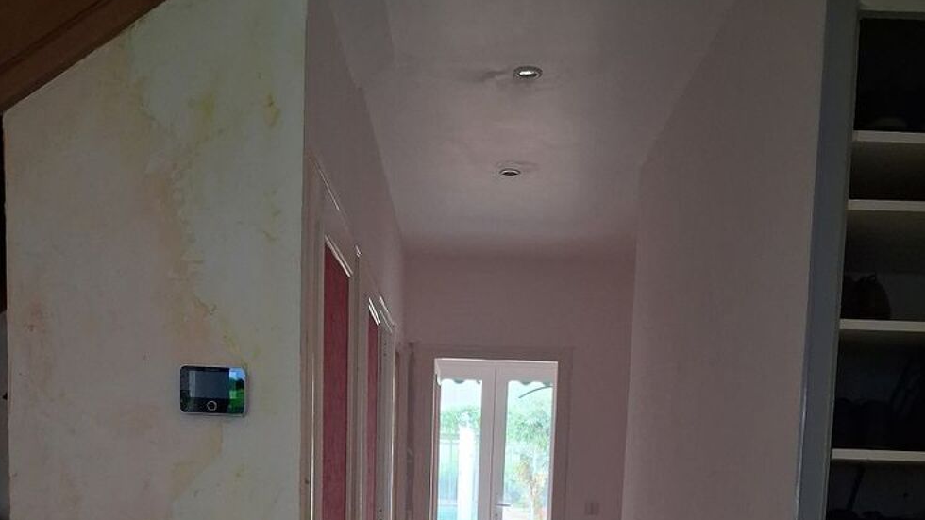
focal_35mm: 40
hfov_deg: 50.5
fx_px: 981
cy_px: 558
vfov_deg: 27.4
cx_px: 471
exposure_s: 1/40
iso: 400
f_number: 1.8
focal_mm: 4
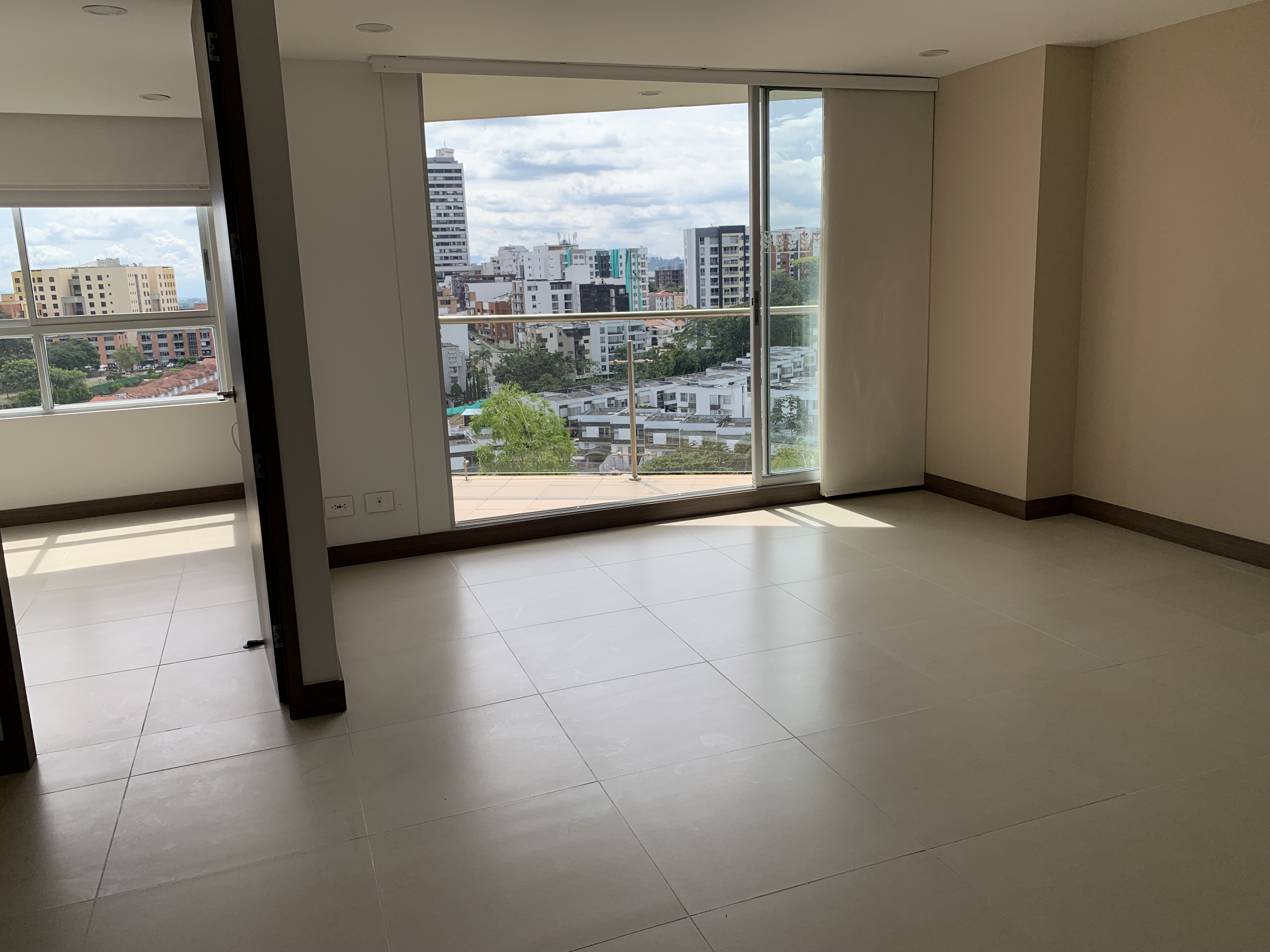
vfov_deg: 53.1
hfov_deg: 67.3
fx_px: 954
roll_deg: +2.2
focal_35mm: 26
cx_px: 635
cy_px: 476
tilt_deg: -11.7
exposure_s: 1/1054
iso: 25
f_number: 1.8
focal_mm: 4.25
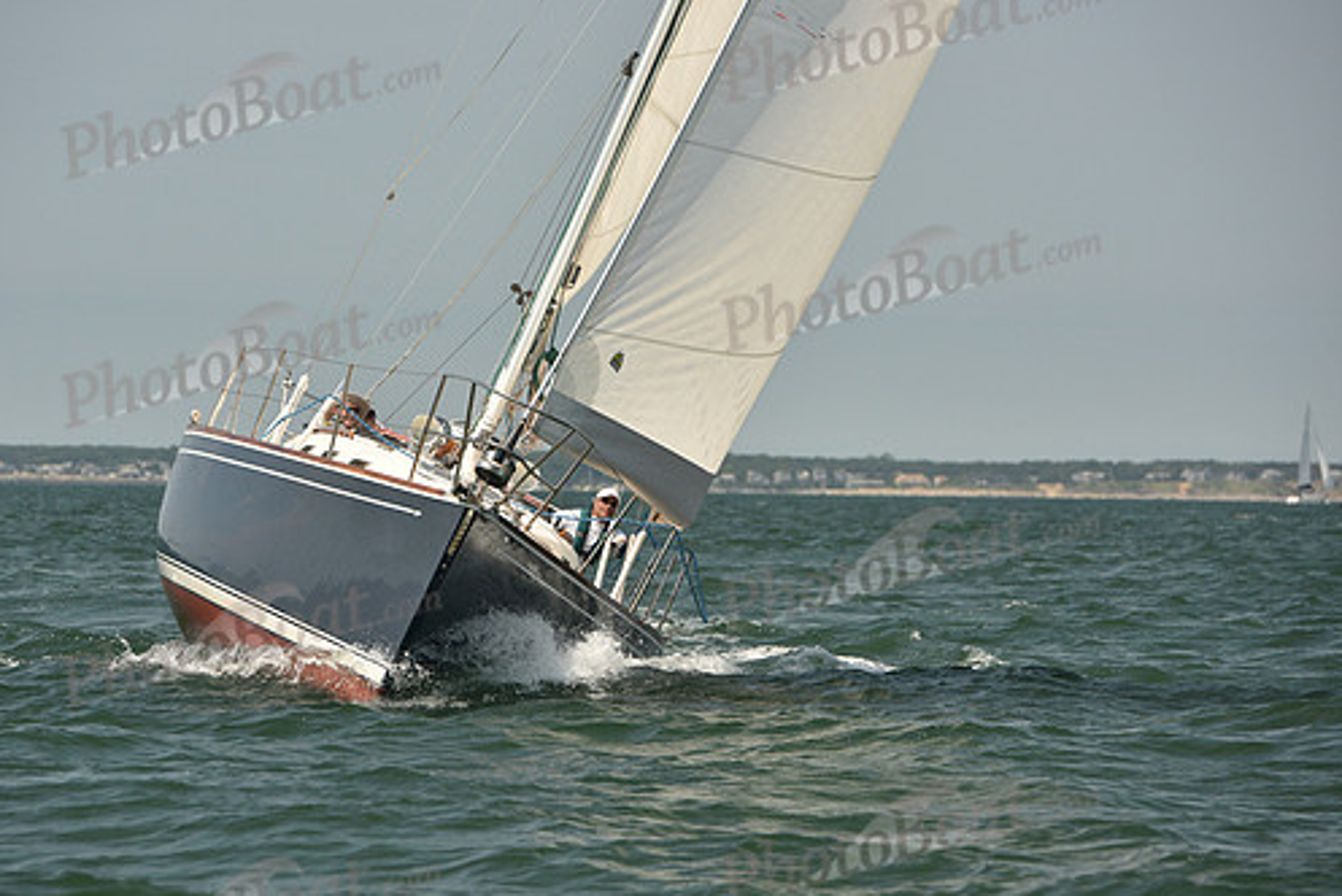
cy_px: 460
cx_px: 583
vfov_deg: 6.6
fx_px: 7833
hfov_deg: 9.8
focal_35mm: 210
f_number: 6.3
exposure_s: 1/1000
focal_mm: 180
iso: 320
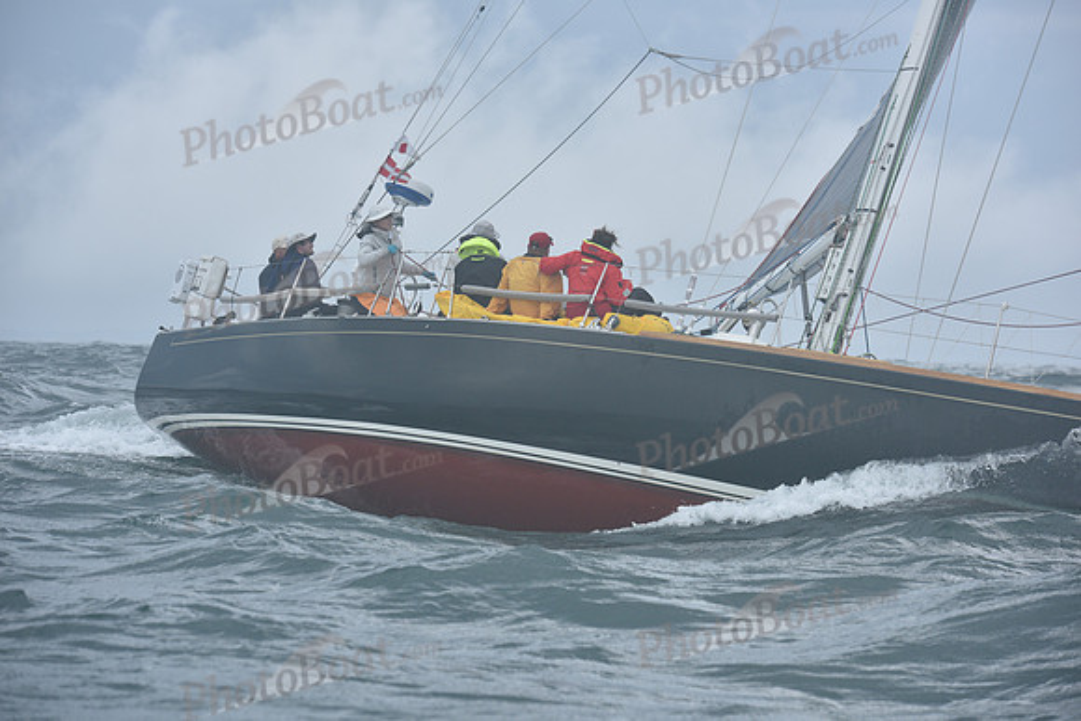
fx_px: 4205
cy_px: 360
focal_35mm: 140
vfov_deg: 9.8
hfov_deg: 14.7
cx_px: 540
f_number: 6.3
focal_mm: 140
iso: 320
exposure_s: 1/800
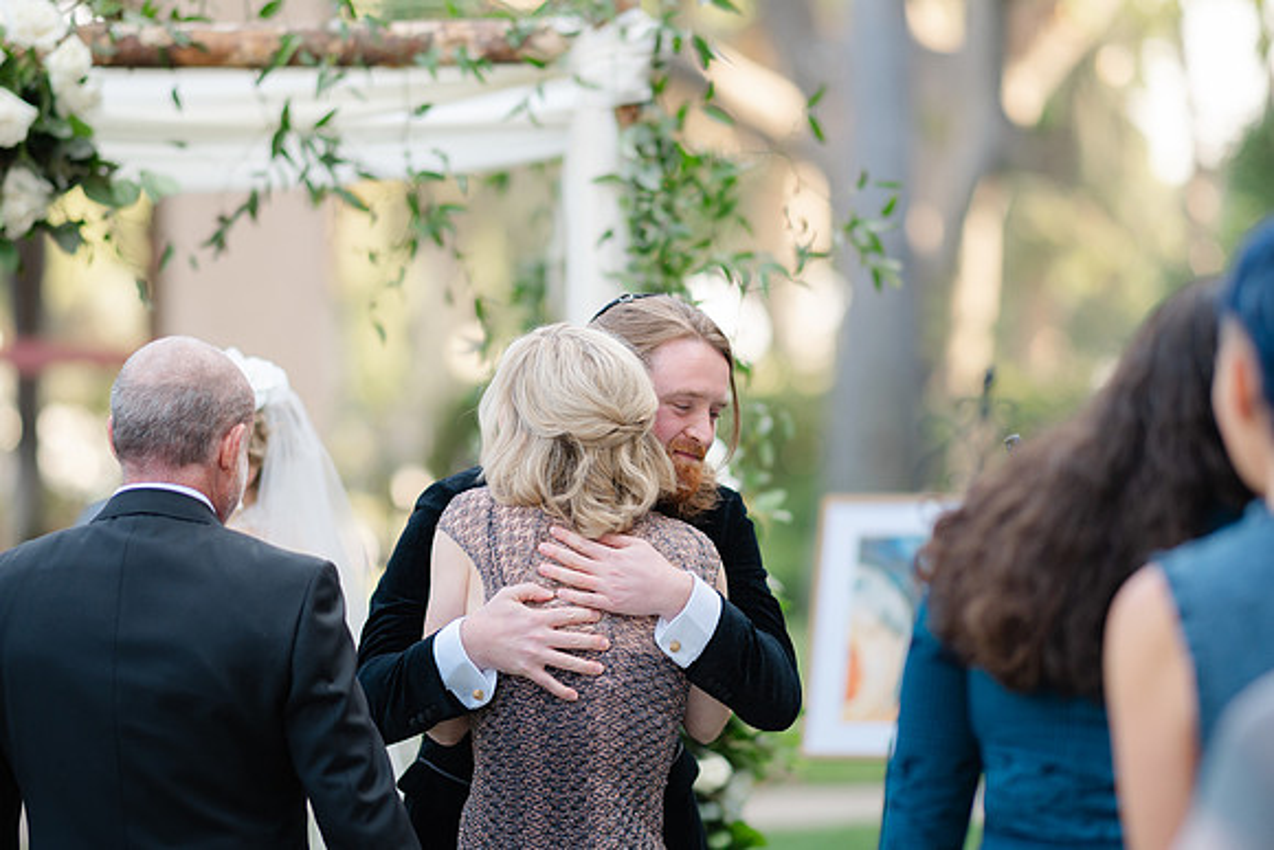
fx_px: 5557
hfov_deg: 13.1
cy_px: 425
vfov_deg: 8.7
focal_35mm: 157
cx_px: 637
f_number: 1.4
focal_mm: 105
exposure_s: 1/640
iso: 100
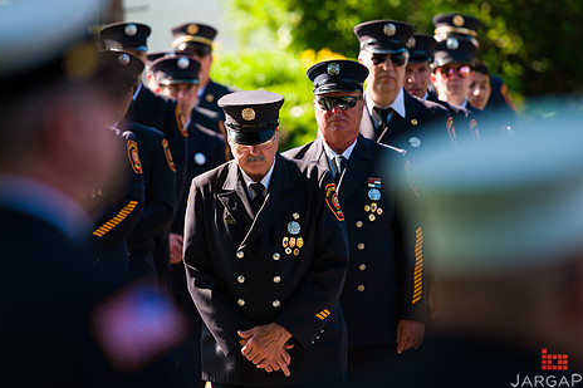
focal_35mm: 250
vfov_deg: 5.5
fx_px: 4047
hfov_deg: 8.2
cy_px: 172
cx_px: 266
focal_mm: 200
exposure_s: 1/640
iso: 200
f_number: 3.2
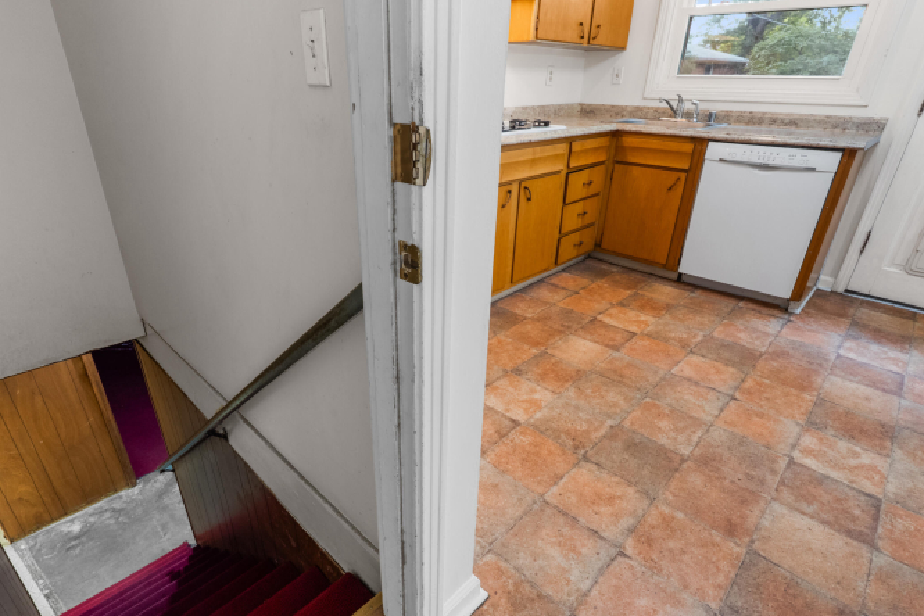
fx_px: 462
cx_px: 442
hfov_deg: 90.0
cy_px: 318
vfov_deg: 67.4
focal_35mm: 18
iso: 400
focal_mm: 16
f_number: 11
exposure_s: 1.6
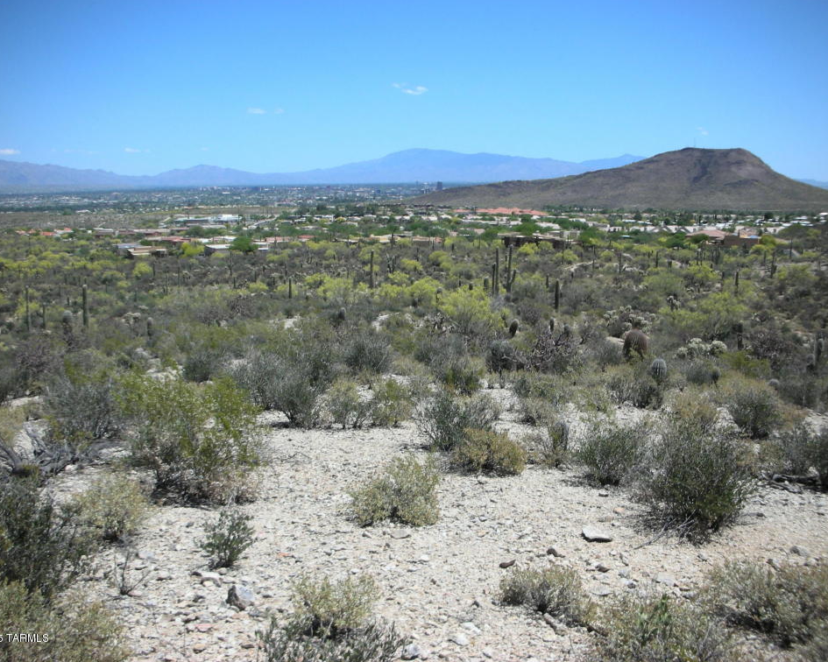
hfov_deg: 49.1
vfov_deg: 40.1
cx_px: 414
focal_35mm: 37
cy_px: 327
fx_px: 907
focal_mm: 5.8
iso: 50
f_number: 8.5
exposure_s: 1/103
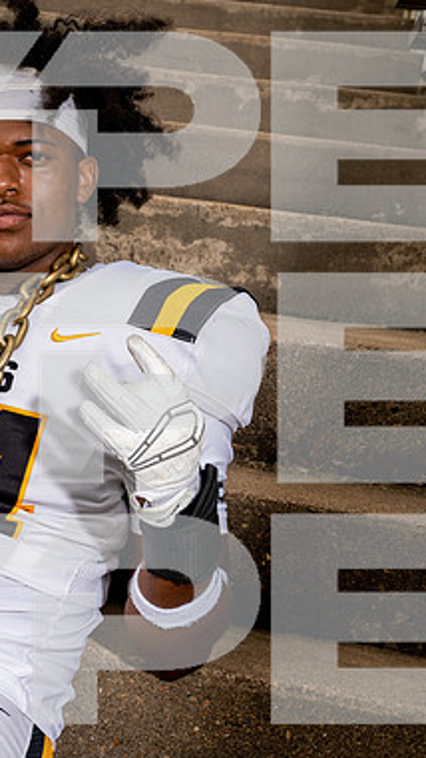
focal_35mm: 83
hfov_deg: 14.3
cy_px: 379
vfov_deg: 25.6
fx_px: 1669
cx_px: 0
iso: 100
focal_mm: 52
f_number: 9
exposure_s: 1/250
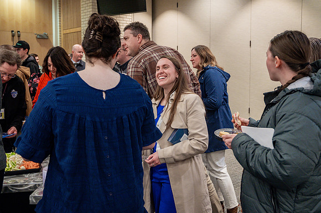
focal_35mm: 38
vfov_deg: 35.4
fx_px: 334
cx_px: 160
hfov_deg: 51.3
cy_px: 92
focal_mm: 33
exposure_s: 1/200
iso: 2000
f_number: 4
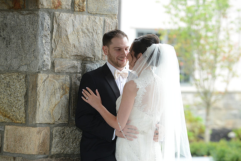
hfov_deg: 10.3
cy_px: 80
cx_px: 120
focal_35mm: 200
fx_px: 1339
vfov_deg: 6.9
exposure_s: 1/200
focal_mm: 200
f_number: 6.3
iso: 500
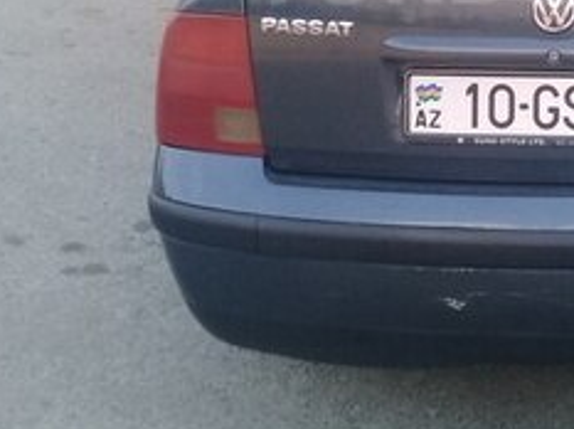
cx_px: 503
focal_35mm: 88
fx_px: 1457
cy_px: -33
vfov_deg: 16.3
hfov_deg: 21.8
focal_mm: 3.3
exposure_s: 1/120
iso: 80
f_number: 2.2
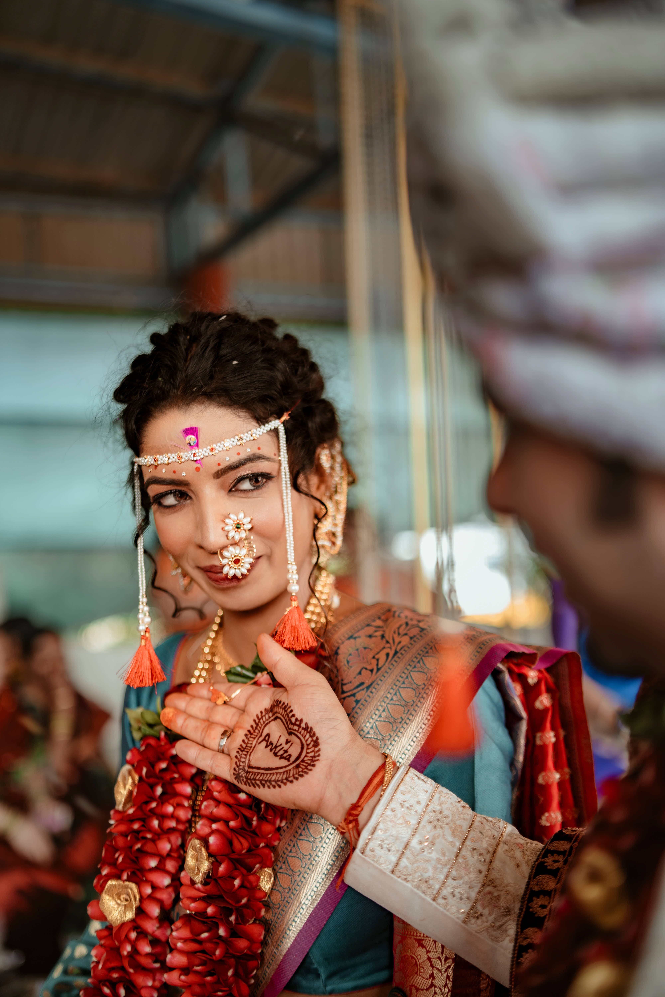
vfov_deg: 54.4
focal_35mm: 35
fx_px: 970
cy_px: 498
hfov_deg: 37.9
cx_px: 332
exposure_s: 1/320
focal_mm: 35
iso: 125
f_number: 1.4
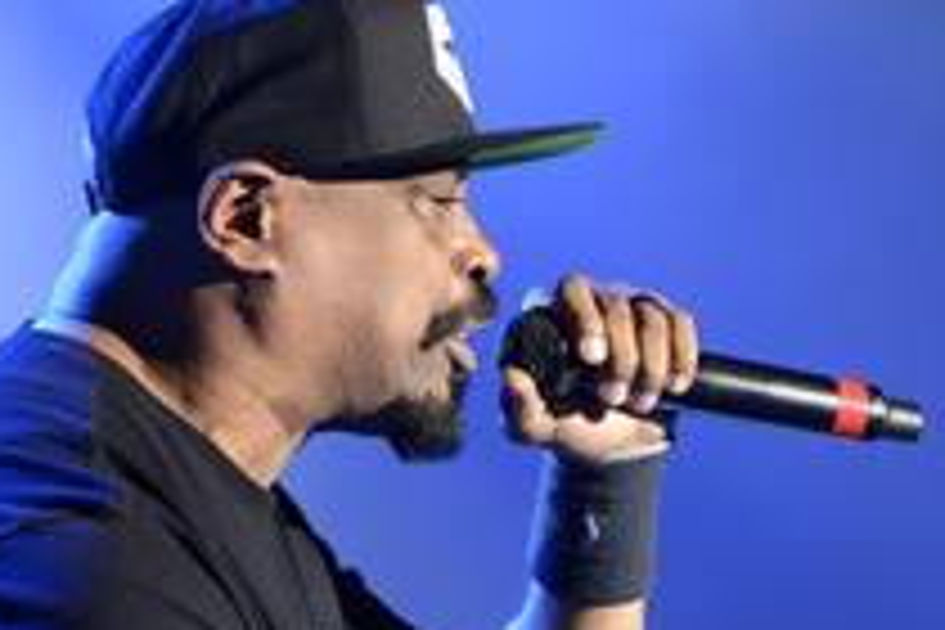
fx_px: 5512
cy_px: 567
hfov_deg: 9.8
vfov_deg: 6.5
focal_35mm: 210
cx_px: 601
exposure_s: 1/320
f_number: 3.5
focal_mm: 98
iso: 3200
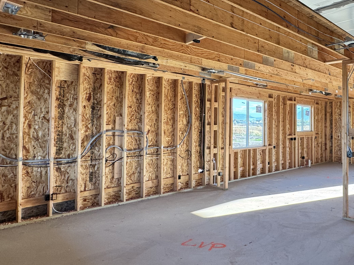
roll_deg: -1.2
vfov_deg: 51.2
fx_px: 276
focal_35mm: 27
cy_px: 118
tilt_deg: +1.3
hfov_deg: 62.3
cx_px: 257
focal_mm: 2.22
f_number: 2.2
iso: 125
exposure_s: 1/99
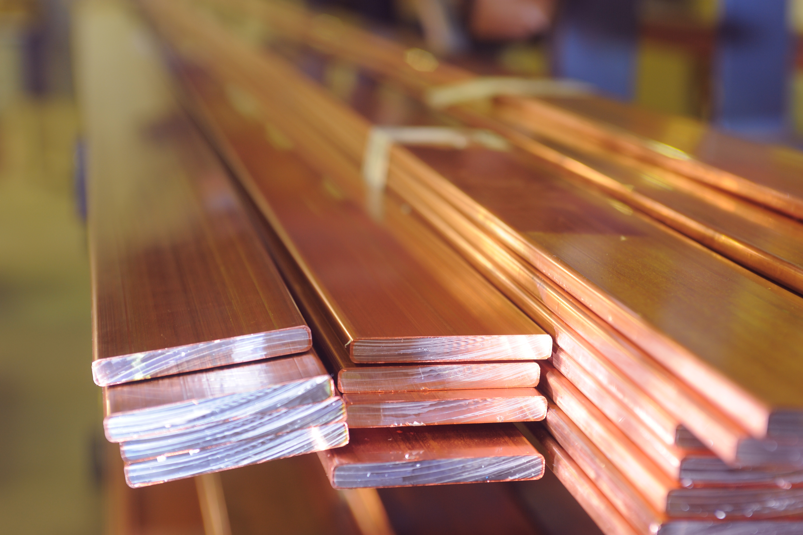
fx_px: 1560
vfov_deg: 19.4
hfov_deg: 28.9
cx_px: 402
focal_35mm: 70
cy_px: 268
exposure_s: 1/8
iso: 500
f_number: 5
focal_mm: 70
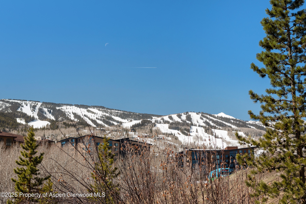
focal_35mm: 50
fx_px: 425
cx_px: 153
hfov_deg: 39.6
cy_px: 102
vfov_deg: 27.0
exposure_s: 1/800
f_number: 7.1
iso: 160
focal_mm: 50
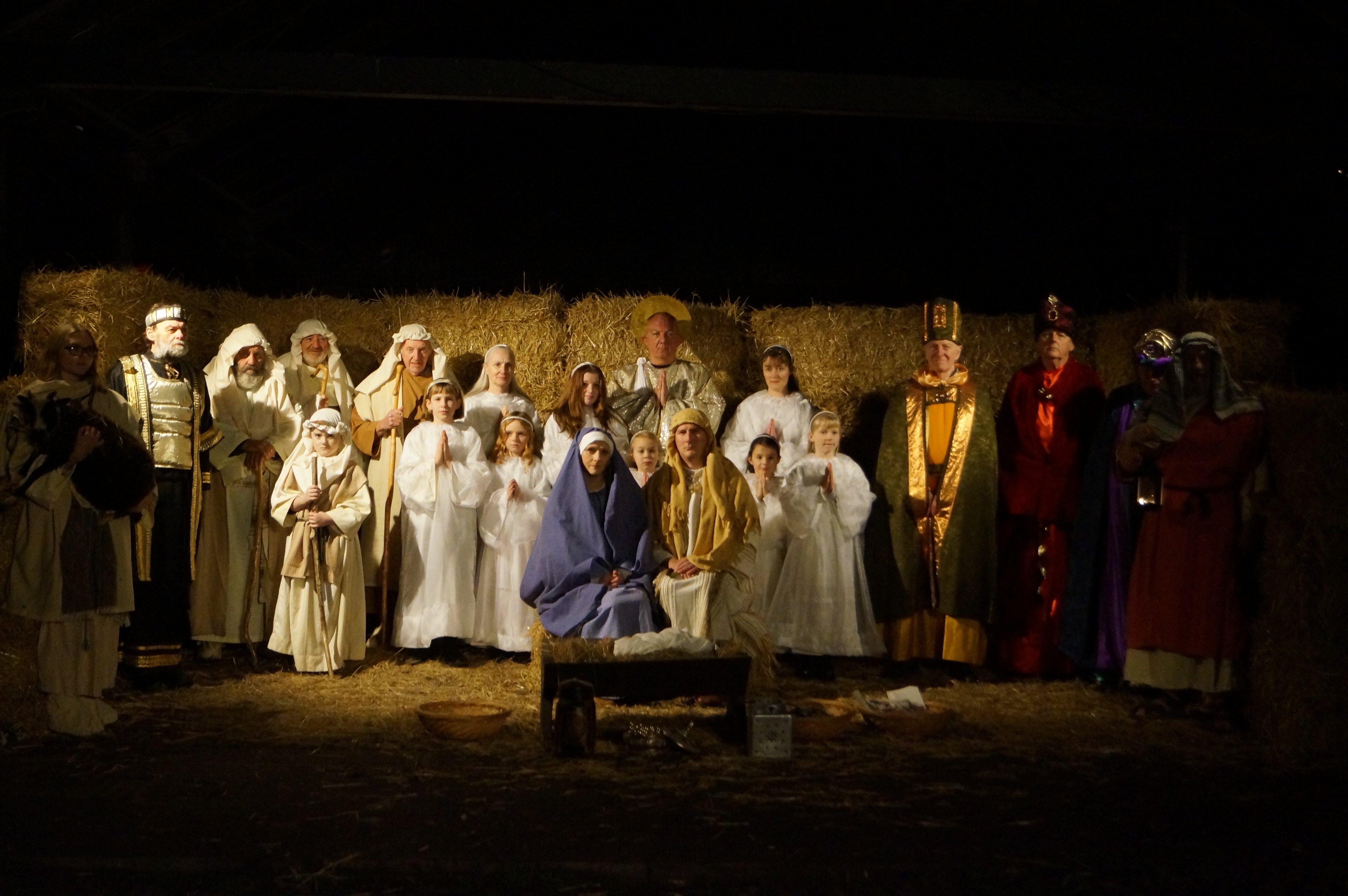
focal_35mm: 42
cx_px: 674
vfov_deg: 31.8
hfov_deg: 46.4
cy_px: 448
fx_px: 1571
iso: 3200
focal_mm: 28
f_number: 4.5
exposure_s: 1/160
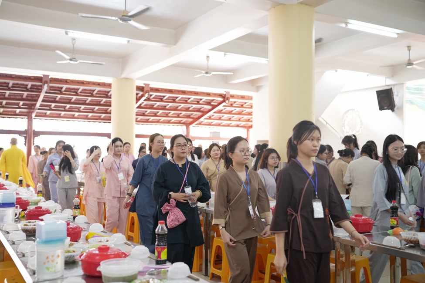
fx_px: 437
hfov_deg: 51.9
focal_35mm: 37
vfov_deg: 35.9
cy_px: 142
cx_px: 212
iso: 2000
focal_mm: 37
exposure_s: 1/125
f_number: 2.8
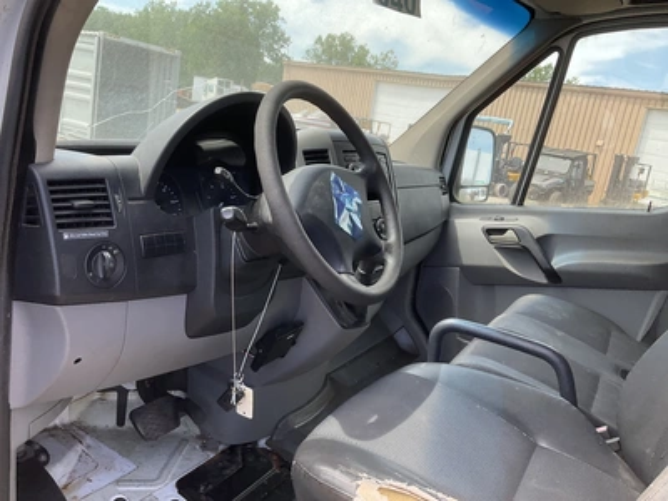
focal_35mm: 29
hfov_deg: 61.7
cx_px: 334
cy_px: 250
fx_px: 560
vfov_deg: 48.2
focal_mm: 3
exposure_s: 1/234
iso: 25
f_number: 1.8
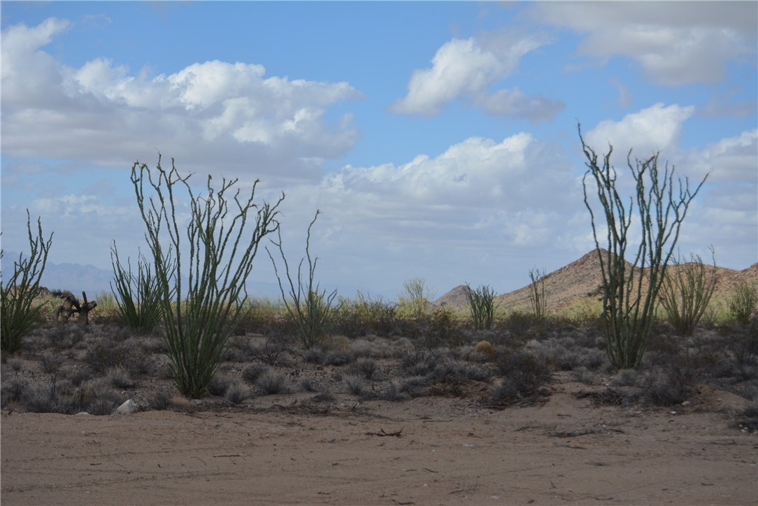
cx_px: 379
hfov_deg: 24.6
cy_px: 253
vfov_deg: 16.6
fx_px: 1738
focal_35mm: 82
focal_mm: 55
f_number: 7.1
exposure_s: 1/2000
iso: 400
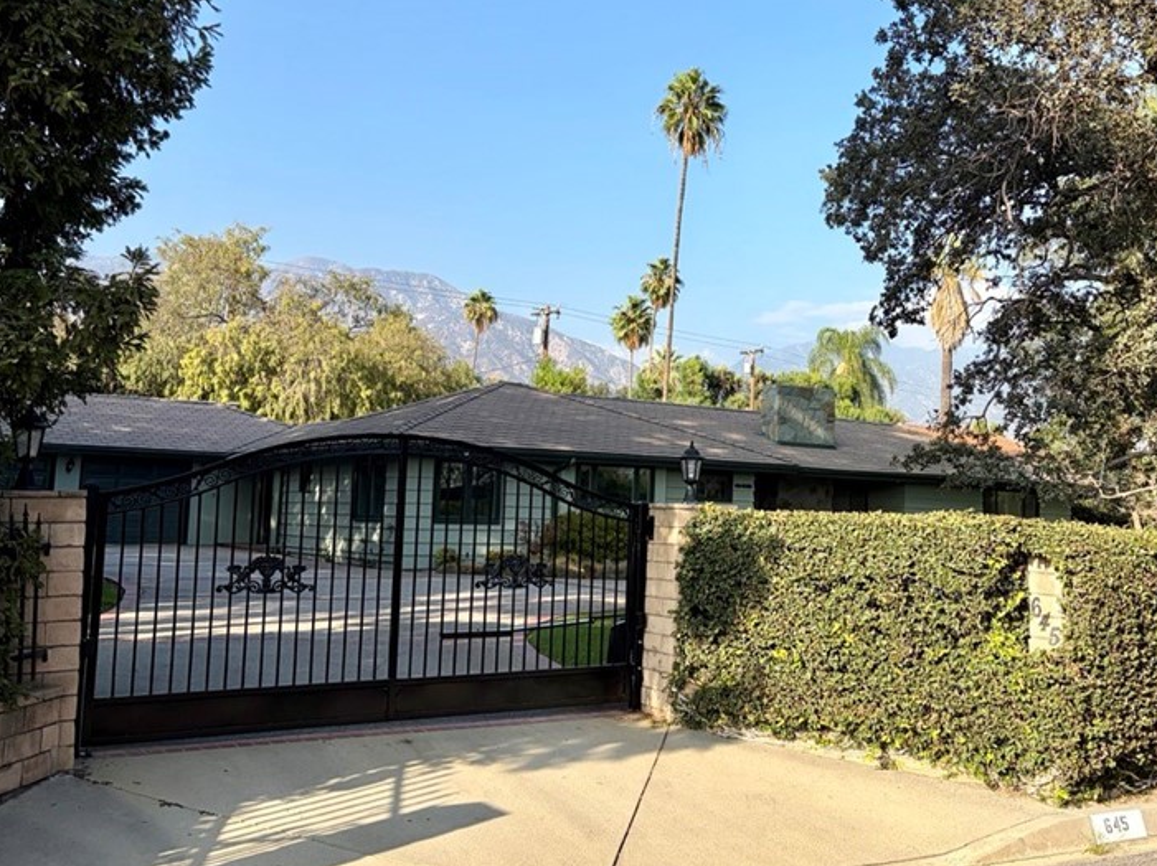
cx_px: 759
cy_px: 406
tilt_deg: +6.0
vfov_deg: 37.7
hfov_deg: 48.3
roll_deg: -0.1
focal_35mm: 38
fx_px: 1269
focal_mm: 5.96
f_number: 1.6
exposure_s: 1/1706
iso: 50
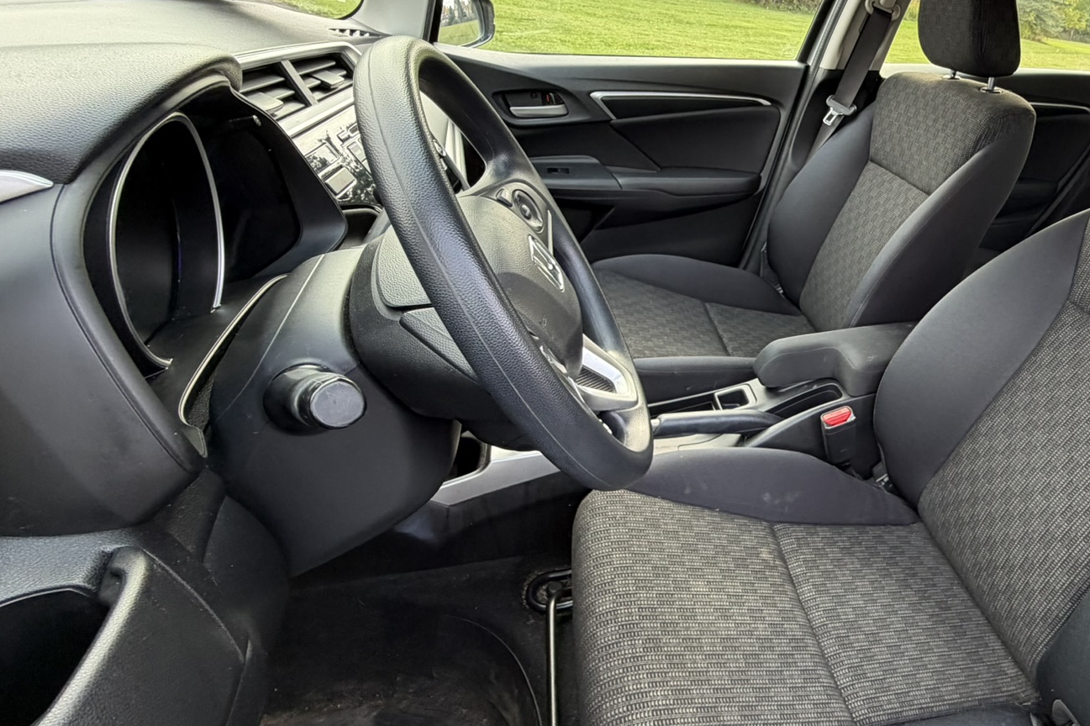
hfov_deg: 71.4
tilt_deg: -24.1
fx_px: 696
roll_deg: -8.5
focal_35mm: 23
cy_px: 290
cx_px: 804
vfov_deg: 54.7
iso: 160
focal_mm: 2.22
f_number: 2.2
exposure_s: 1/121
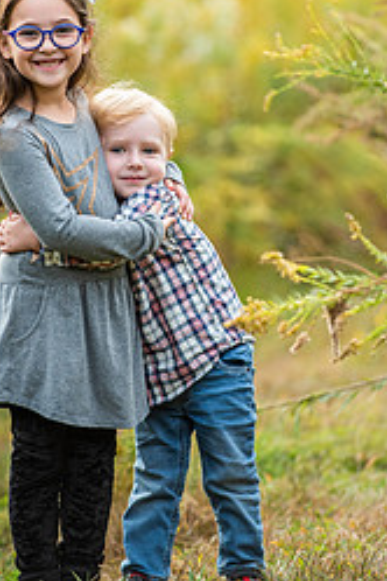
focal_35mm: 362
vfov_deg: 5.7
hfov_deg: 3.8
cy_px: 173
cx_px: 147
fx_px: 5837
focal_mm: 200
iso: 500
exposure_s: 1/500
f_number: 3.5
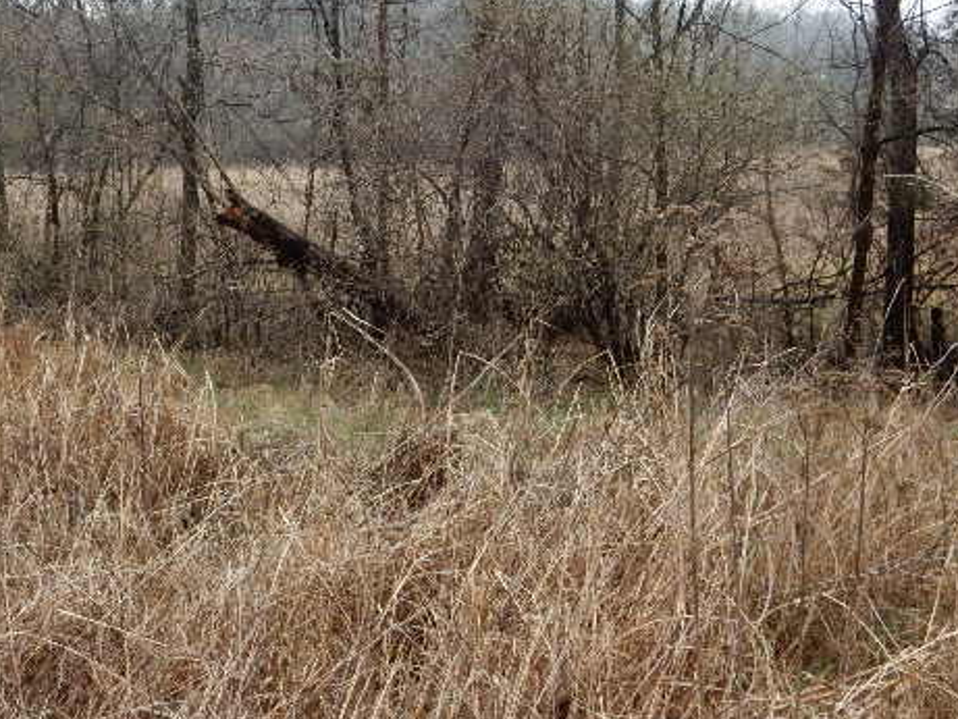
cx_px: 353
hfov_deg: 37.9
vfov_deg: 28.9
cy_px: 241
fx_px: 1384
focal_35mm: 50
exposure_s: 1/200
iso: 125
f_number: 4
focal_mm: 6.4
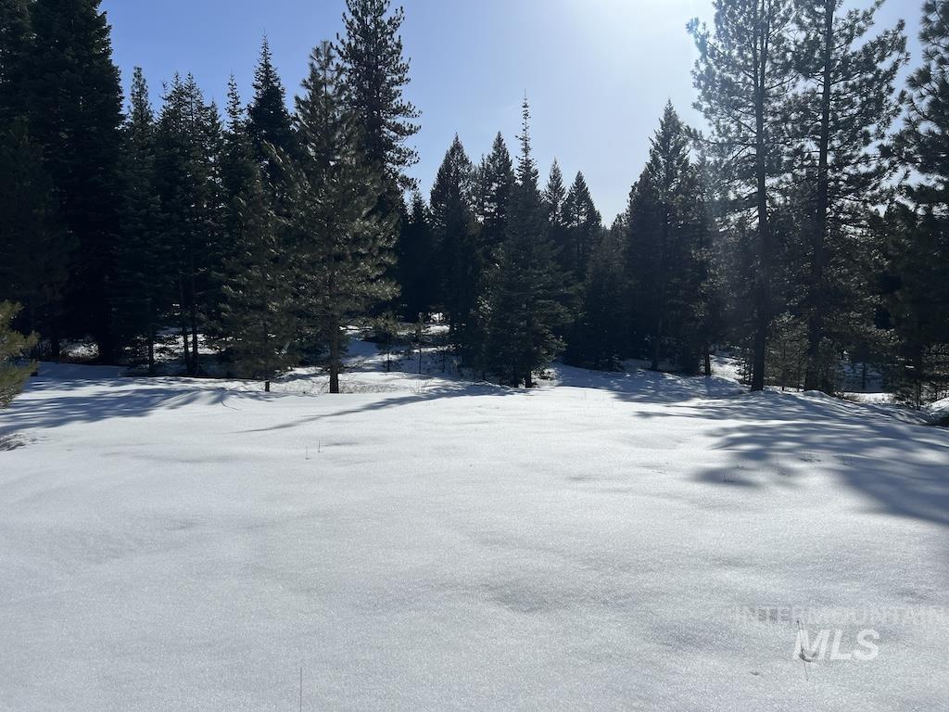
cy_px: 356
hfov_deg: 67.3
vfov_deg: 53.1
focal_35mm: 26
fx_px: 713
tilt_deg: -6.1
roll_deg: +1.7
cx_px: 474
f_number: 1.5
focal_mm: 5.7
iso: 50
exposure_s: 1/14286
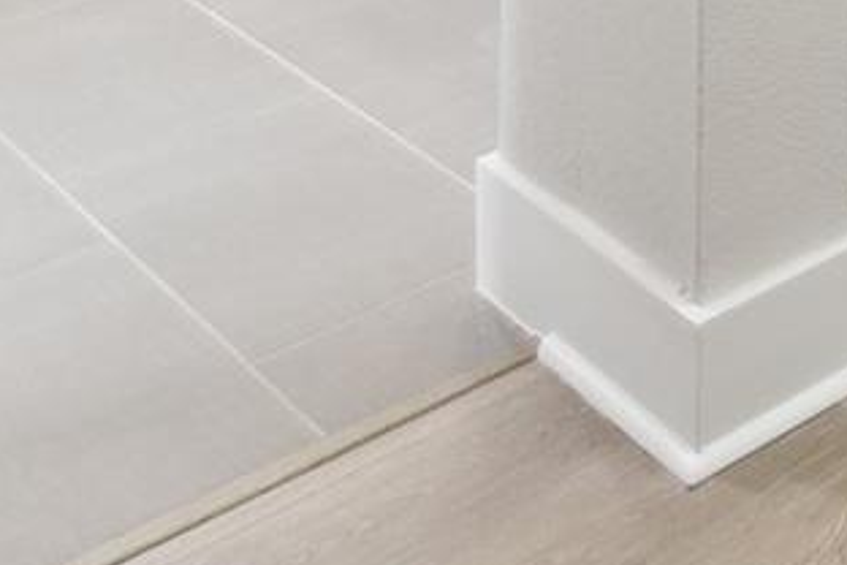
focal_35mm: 77
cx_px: 1471
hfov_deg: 20.1
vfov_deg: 12.8
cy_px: -858
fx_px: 1811
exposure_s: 1/4
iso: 100
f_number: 7.1
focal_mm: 10
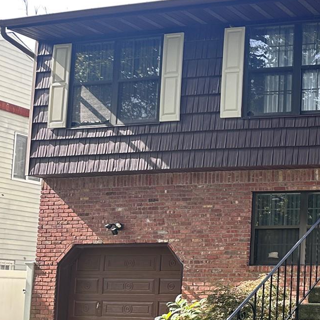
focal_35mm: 67
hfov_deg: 21.5
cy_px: 231
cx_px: 480
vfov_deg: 25.5
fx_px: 701
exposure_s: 1/498
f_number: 1.78
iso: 80
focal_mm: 6.86
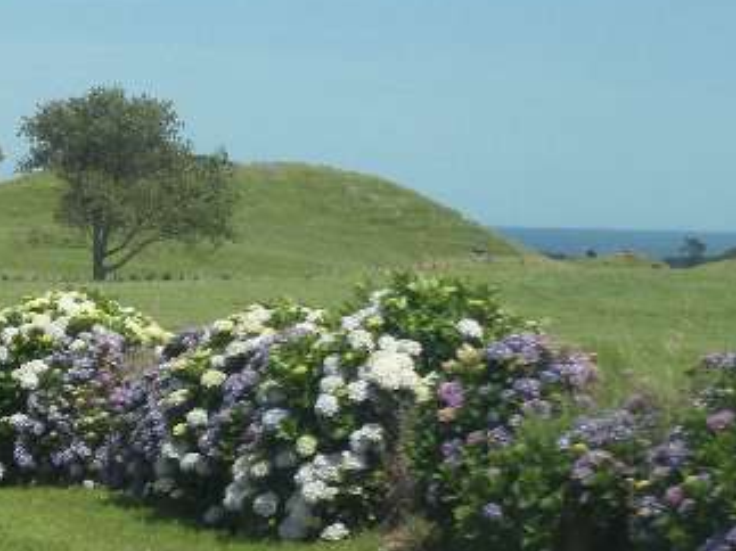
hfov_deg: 8.2
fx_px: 5058
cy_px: 326
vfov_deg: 6.2
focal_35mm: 238
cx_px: -132
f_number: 5
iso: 64
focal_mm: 17.4
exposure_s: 1/436
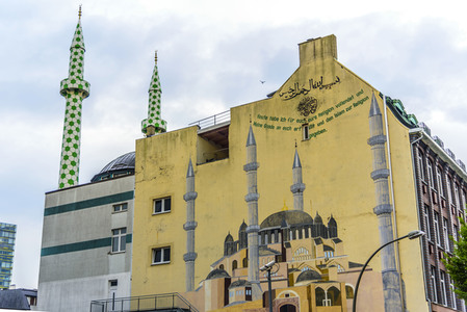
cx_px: 234
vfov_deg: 28.1
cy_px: 156
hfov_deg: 41.1
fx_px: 623
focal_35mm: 48
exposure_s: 1/40
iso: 200
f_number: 4
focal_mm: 48
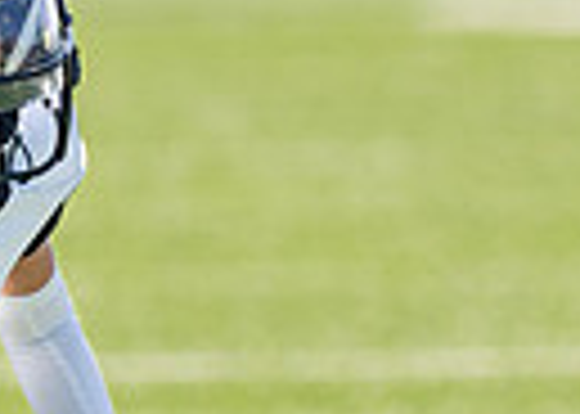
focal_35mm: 1053
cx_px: 14
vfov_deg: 1.4
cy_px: 353
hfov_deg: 1.9
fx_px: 17336
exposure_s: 1/4000
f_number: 2.8
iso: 200
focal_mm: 144
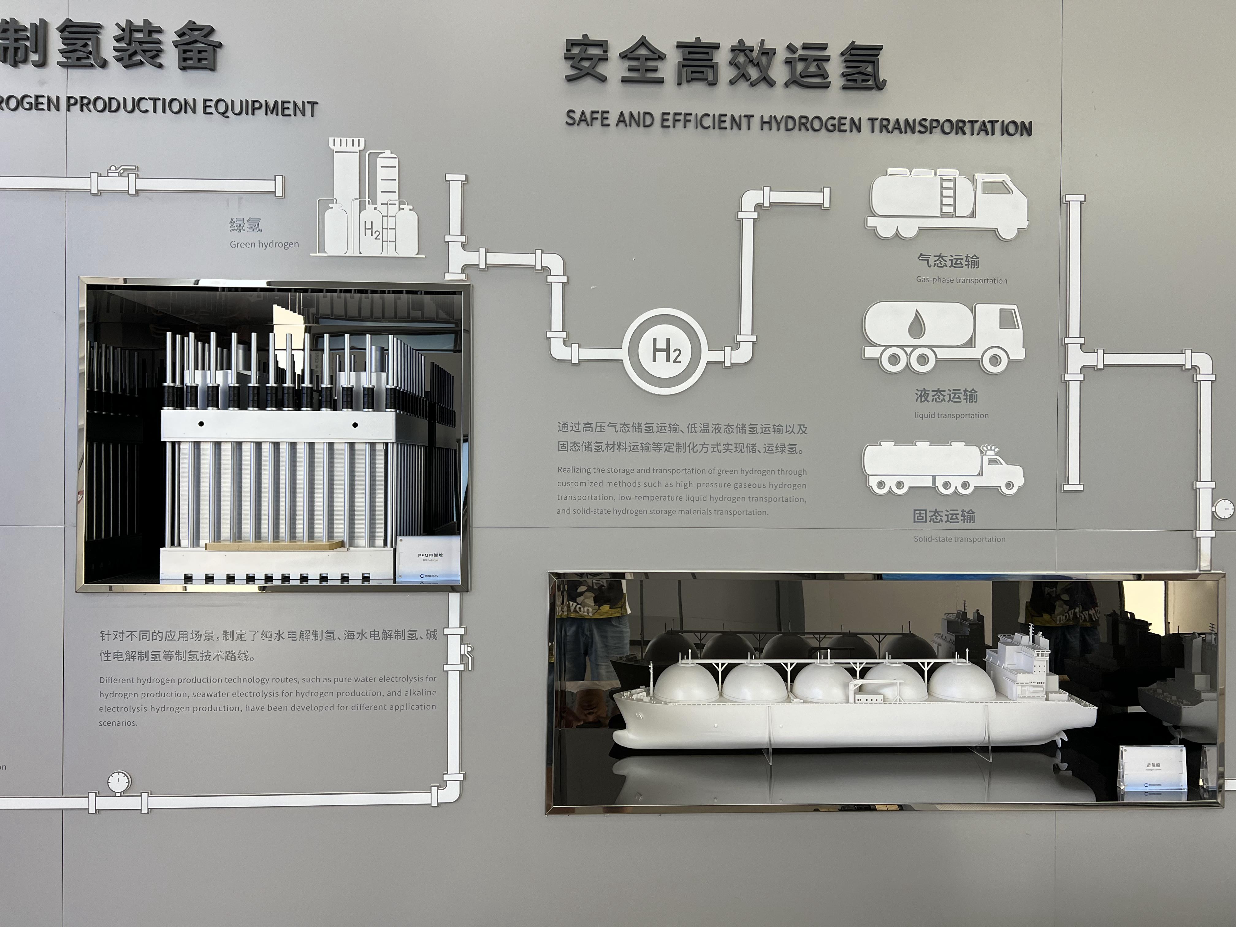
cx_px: 618
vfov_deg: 53.1
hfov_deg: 67.3
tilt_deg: -0.3
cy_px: 464
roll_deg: -0.1
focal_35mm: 26
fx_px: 928
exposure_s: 1/115
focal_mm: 5.7
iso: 125
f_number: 1.5
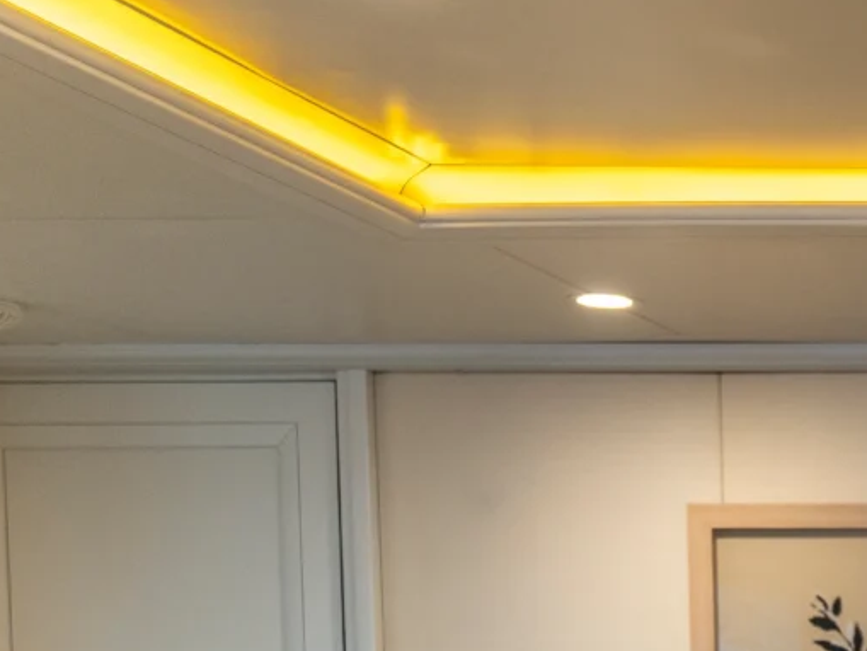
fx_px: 2180
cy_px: 934
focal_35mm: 87
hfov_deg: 18.2
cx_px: 1516
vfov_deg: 15.8
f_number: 2.8
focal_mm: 24
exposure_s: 1/200
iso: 500
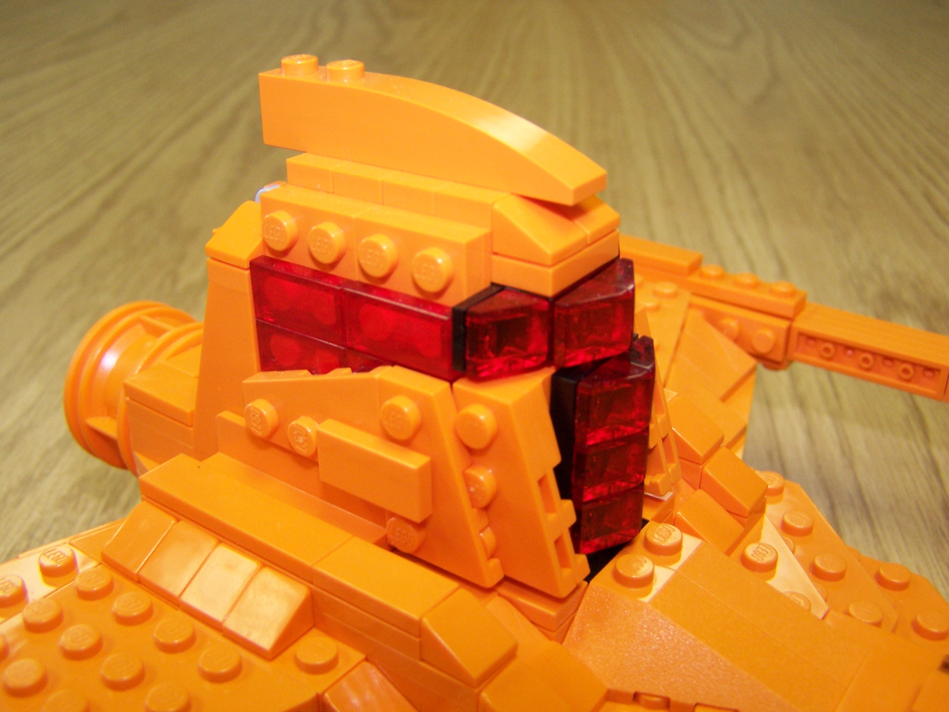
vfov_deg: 37.7
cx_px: 474
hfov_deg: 49.0
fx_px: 1042
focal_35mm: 38
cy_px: 356
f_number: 2.8
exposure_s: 1/90
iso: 140
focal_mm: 6.3
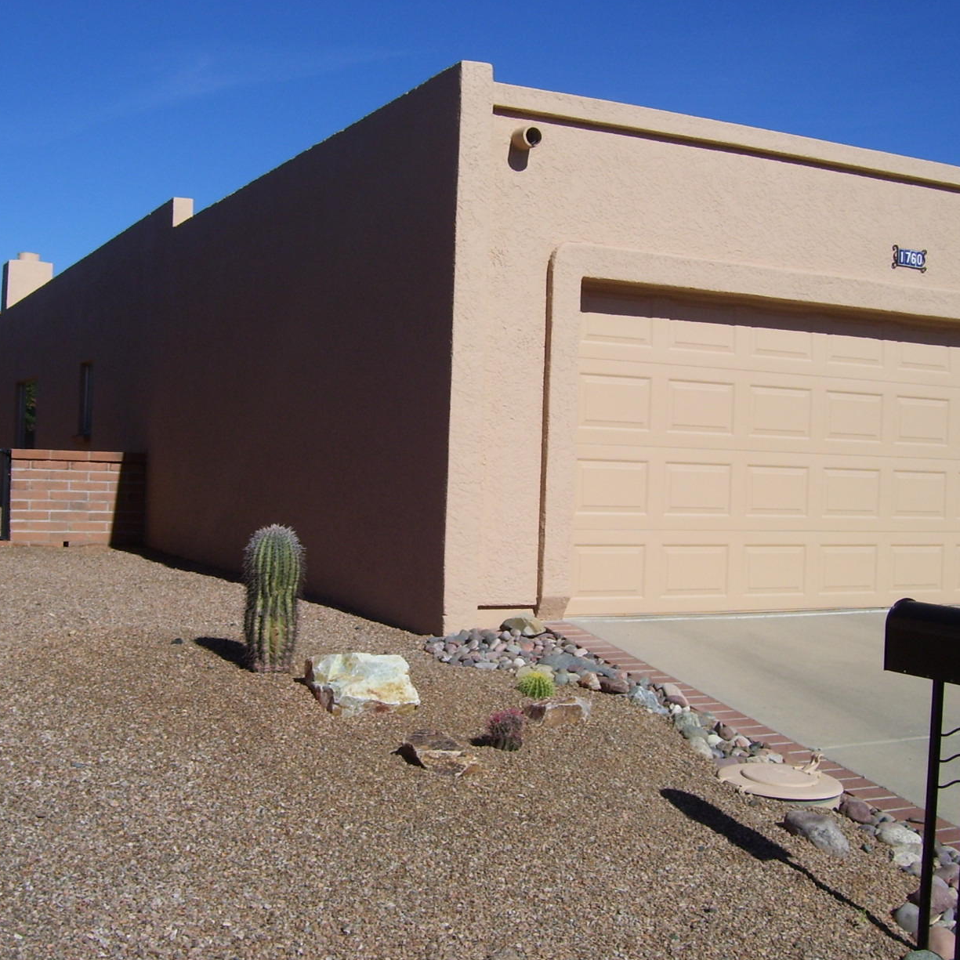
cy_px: 483
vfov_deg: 39.2
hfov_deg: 39.1
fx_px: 1349
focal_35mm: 43
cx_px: 424
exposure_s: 1/1000
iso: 80
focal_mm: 6
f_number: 4.8
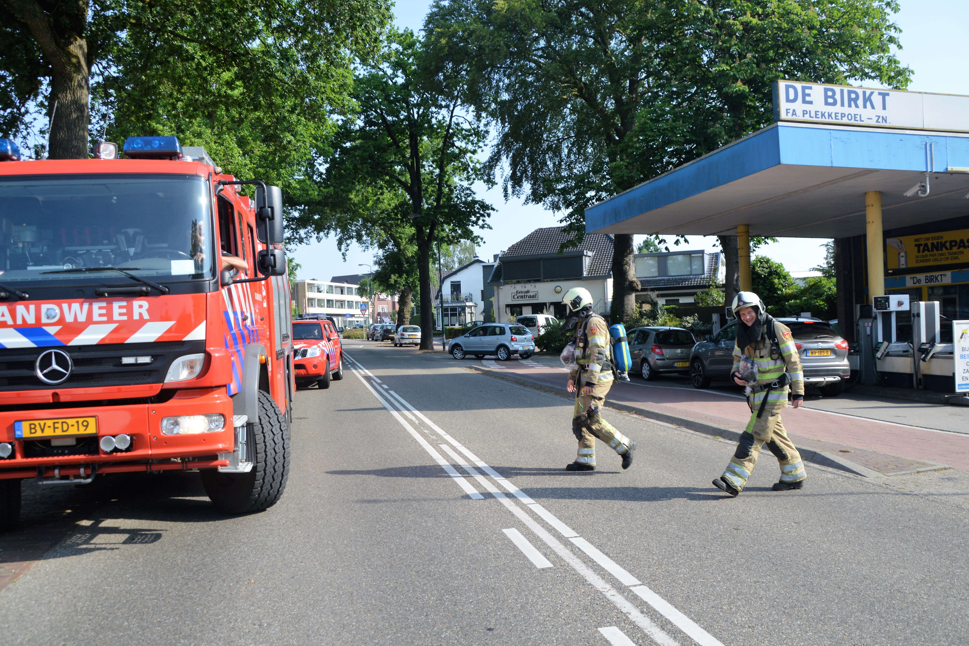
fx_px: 754
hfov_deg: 65.5
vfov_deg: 46.4
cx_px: 486
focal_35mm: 28
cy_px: 334
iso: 100
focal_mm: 18
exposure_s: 1/200
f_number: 7.1
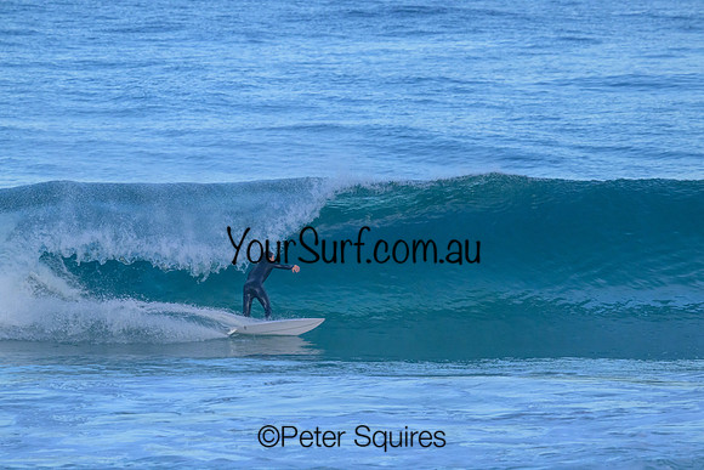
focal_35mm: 460
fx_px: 8997
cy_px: 235
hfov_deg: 4.5
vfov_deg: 3.0
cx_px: 352
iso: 4500
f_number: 10
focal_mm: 460
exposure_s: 1/1600
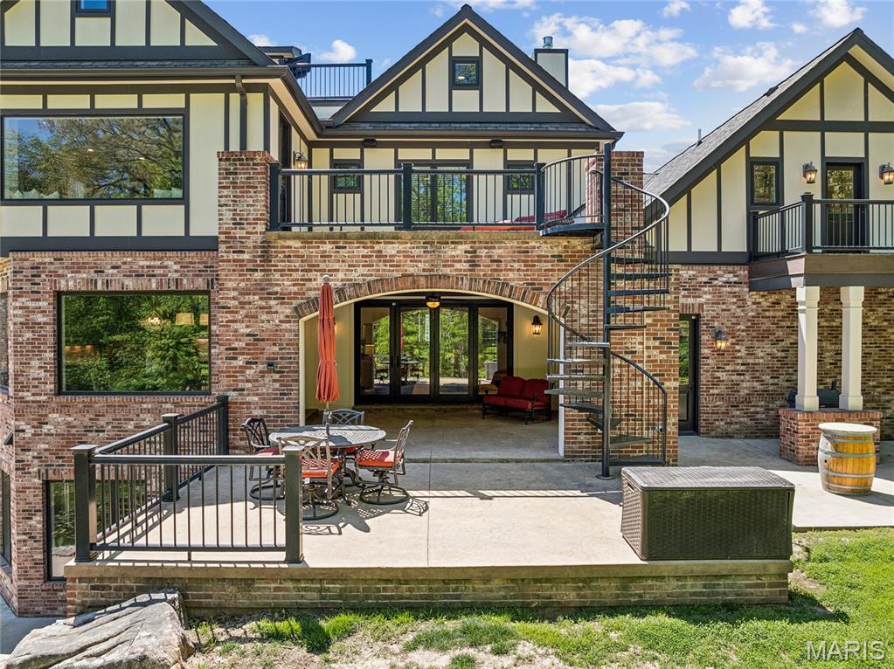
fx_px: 619
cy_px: 334
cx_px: 447
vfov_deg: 56.8
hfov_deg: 71.6
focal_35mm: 24
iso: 150
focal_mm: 12.3
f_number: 2.8
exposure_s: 1/20
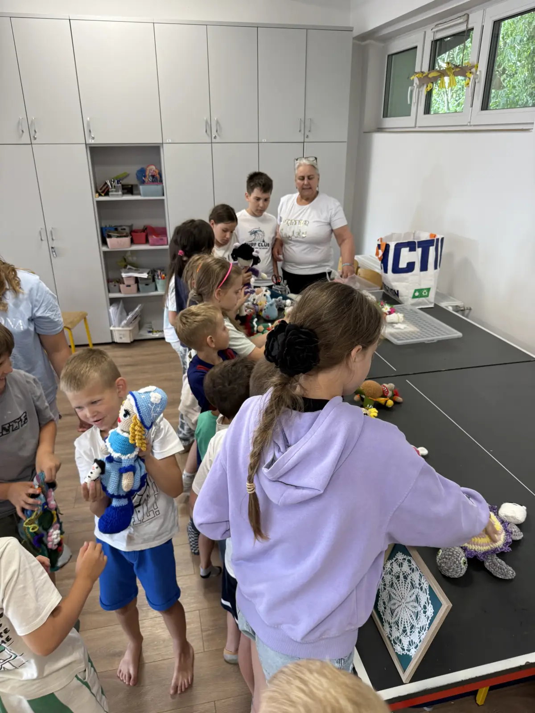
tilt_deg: -22.0
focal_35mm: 24
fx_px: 495
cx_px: 268
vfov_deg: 71.6
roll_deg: -0.9
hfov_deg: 56.8
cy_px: 356
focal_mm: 6.76
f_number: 1.78
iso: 160
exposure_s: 1/121
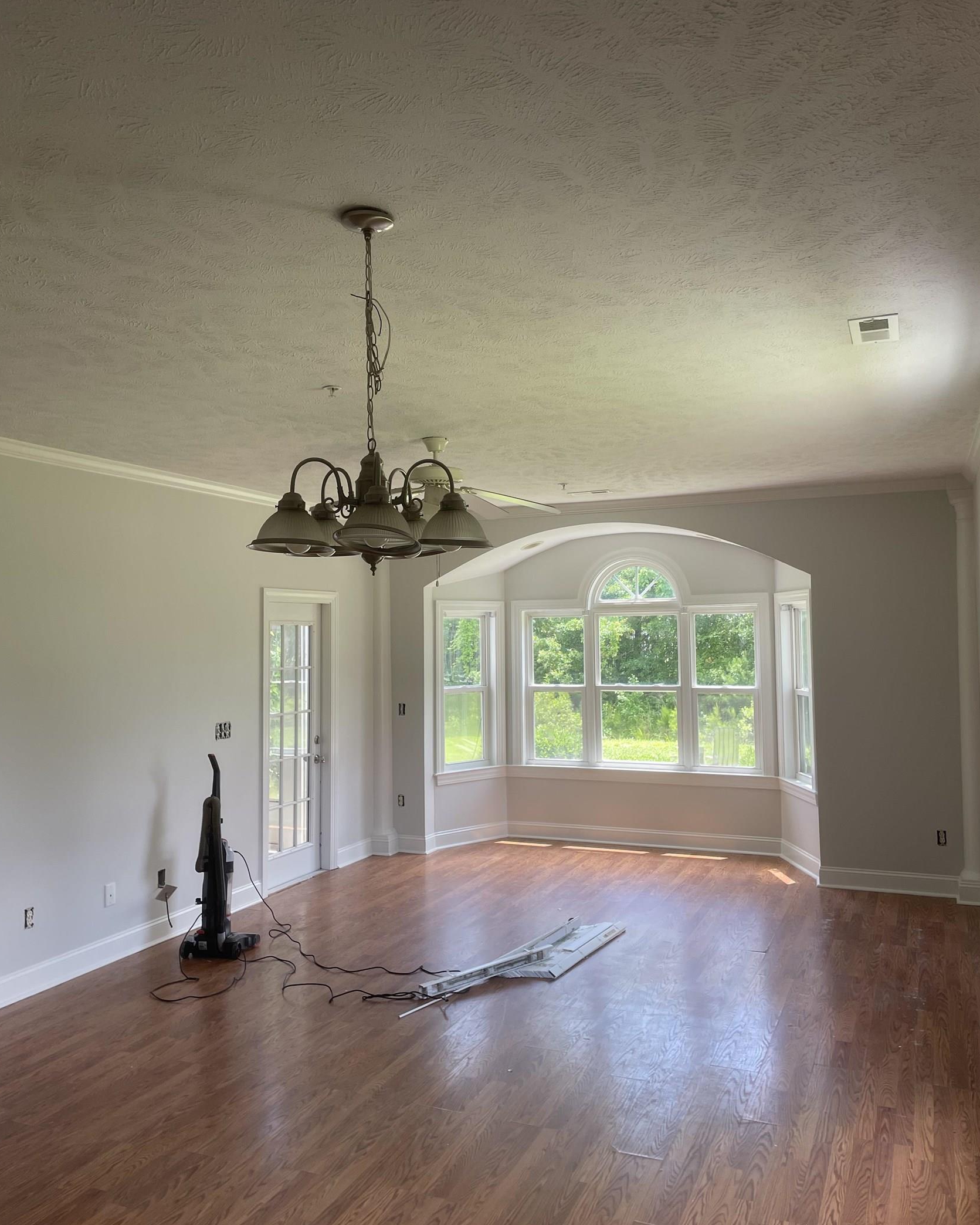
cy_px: 598
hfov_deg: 51.5
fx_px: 1015
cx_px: 480
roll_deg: -0.7
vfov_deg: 62.2
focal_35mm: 28
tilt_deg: +1.9
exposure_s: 1/121
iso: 32
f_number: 1.6
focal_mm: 4.2
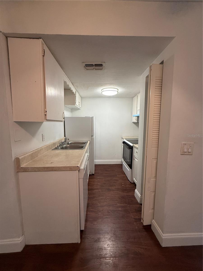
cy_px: 136
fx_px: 109
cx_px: 102
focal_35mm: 14
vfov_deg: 102.1
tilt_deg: -5.2
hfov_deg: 85.7
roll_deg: -0.9
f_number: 2.2
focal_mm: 2.22
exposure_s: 1/120
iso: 250
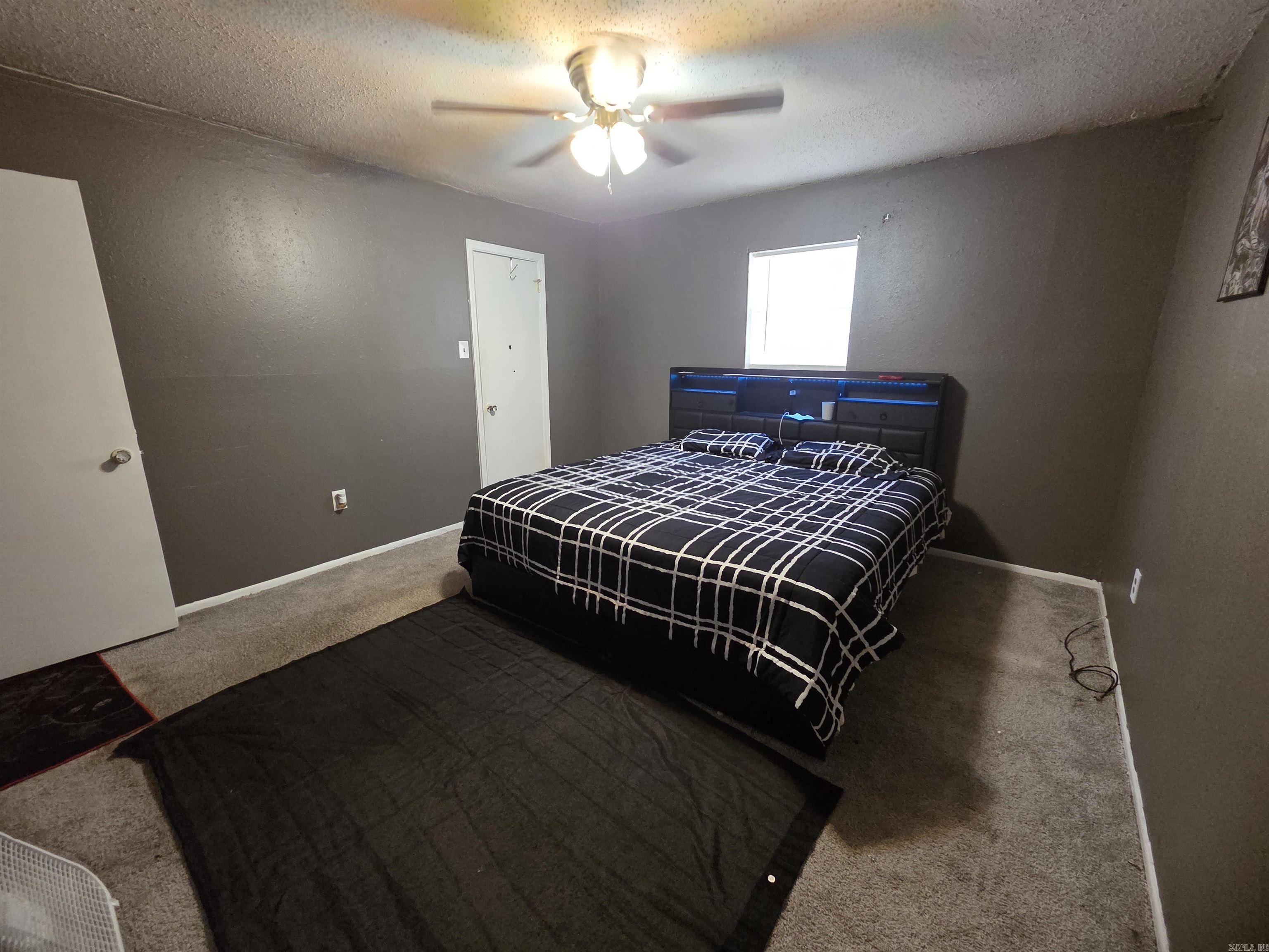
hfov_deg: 106.2
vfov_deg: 89.9
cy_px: 476
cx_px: 634
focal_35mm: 13
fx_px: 477
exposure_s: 1/60
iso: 1000
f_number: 2.2
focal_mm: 2.2
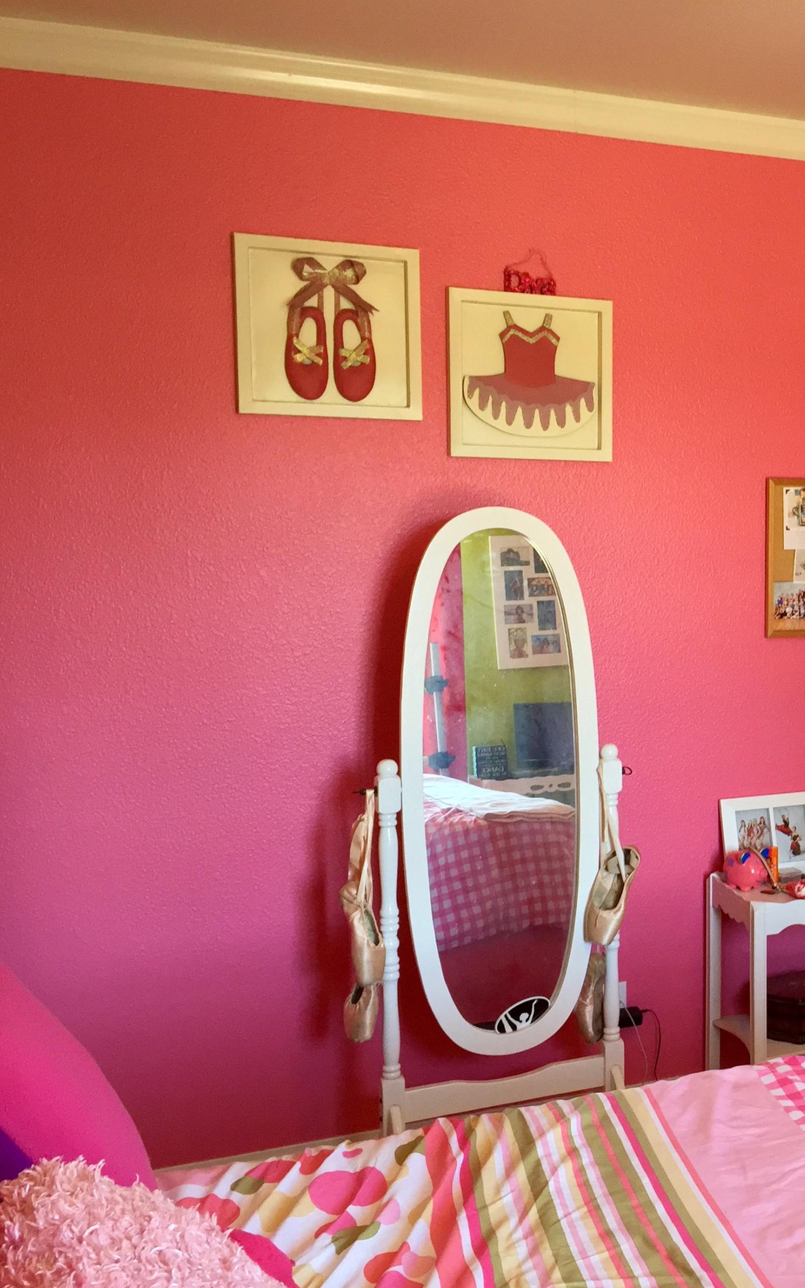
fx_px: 1475
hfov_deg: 28.0
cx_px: 870
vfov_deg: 47.2
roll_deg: -0.4
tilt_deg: -5.4
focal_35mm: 42
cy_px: 653
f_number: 2.2
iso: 80
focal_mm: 4.15
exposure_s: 1/30
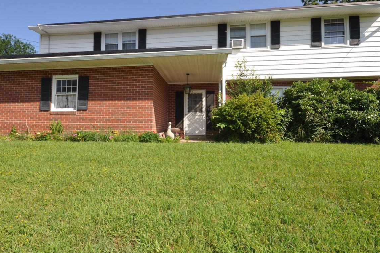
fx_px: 200
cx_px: 180
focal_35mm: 19
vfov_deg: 64.4
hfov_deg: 86.9
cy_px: 123
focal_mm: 10
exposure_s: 1/200
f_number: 8
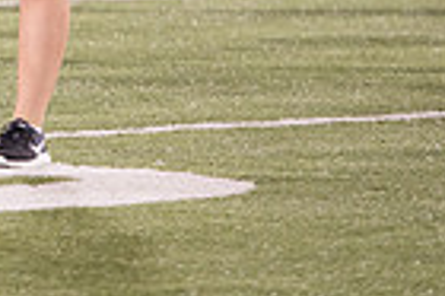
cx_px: -270
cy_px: -259
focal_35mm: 767
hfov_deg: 2.7
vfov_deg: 1.8
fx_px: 9470
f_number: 2.8
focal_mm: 185
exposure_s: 1/320
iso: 1000
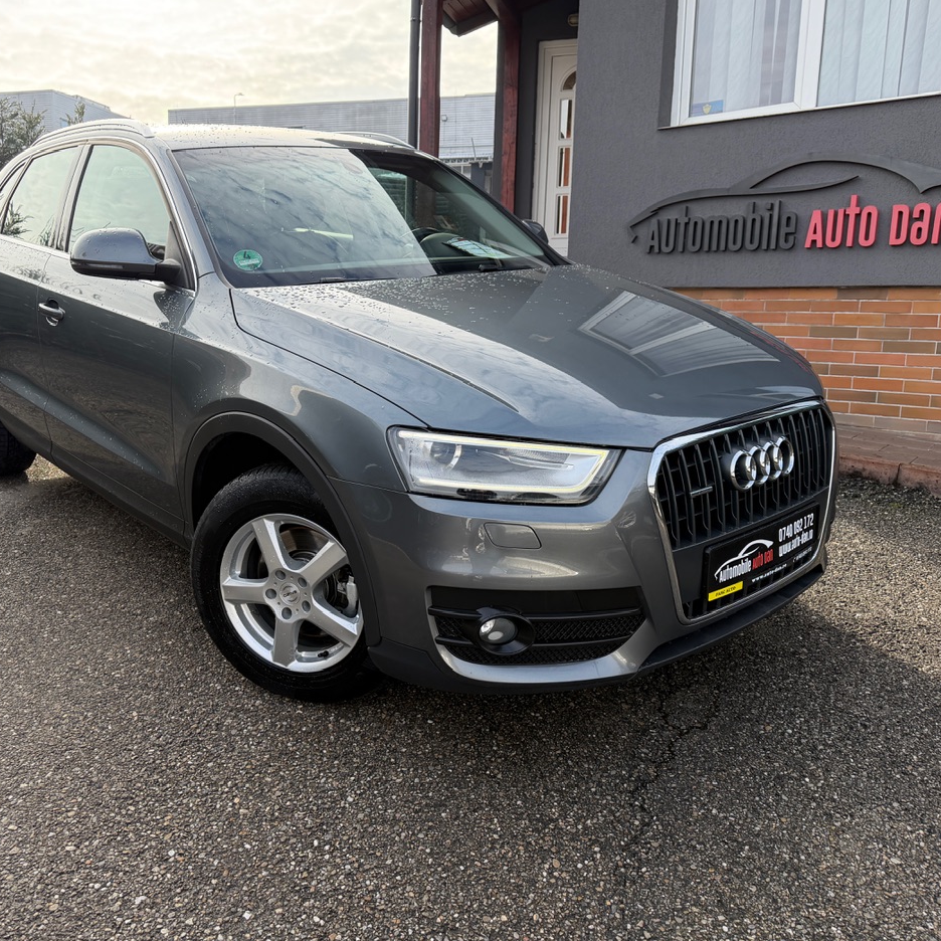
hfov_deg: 55.4
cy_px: 464
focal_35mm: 29
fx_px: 892
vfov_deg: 55.6
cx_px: 403
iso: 100
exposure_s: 1/1337
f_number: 1.78
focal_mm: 6.76
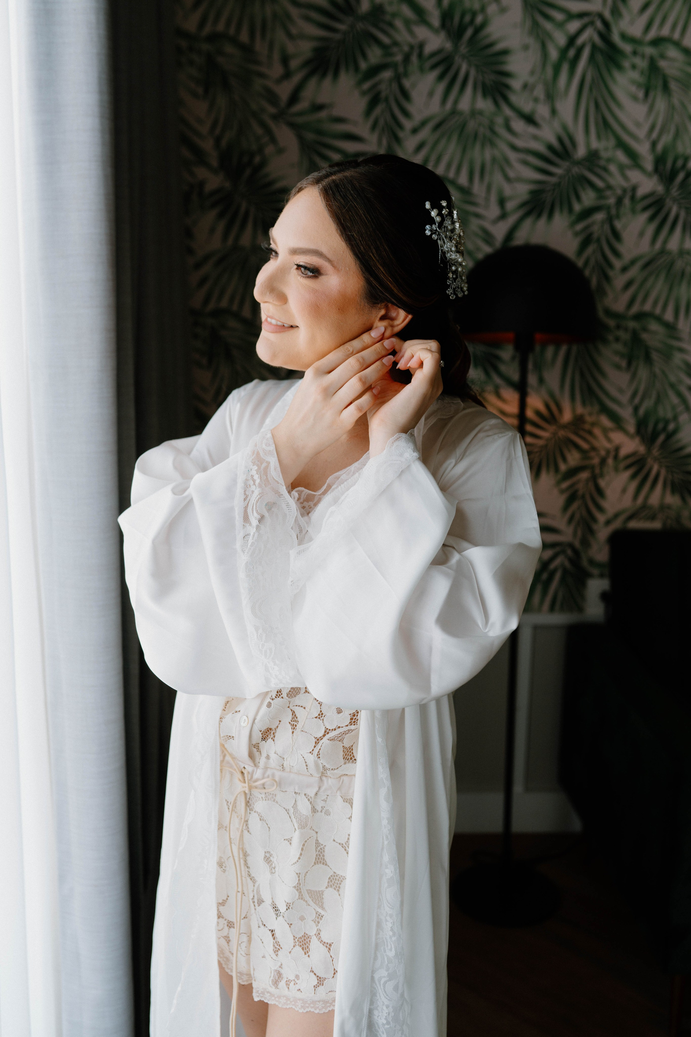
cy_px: 518
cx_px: 346
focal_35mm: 35
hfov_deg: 37.9
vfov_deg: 54.4
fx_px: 1008
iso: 200
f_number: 3.2
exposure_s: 1/200
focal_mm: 35
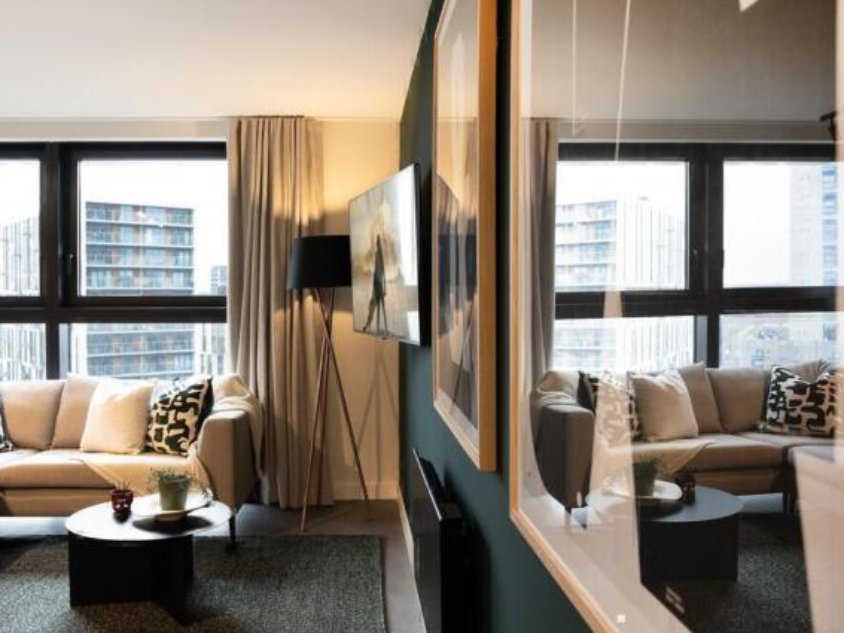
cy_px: 315
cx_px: 412
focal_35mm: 31
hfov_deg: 58.7
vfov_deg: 45.7
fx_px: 750
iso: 400
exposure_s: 1/6
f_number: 8
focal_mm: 27.7
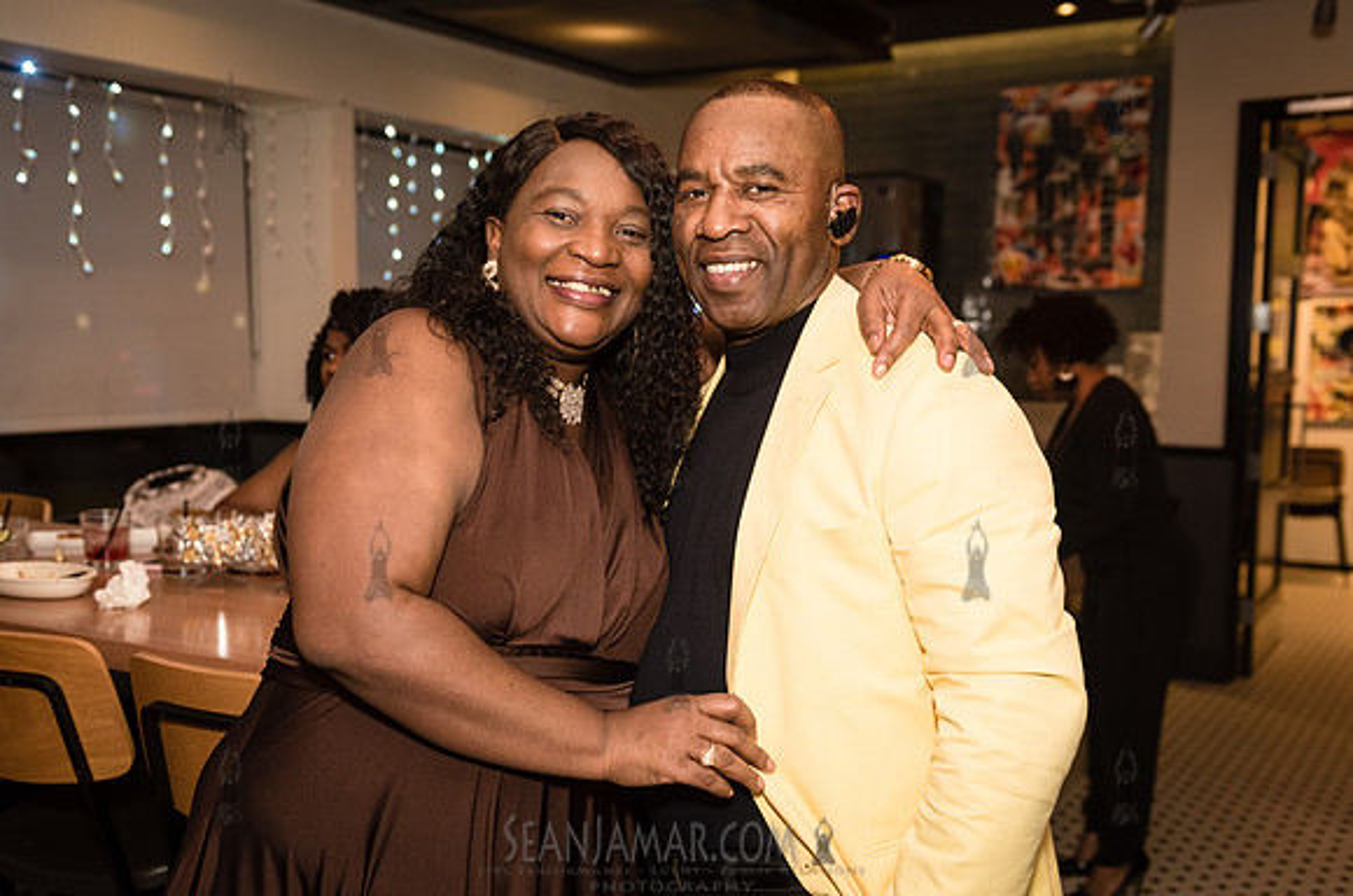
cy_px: 508
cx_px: 659
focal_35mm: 38
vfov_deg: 34.6
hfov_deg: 50.4
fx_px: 1437
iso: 1250
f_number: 3.5
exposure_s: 1/320
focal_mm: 34
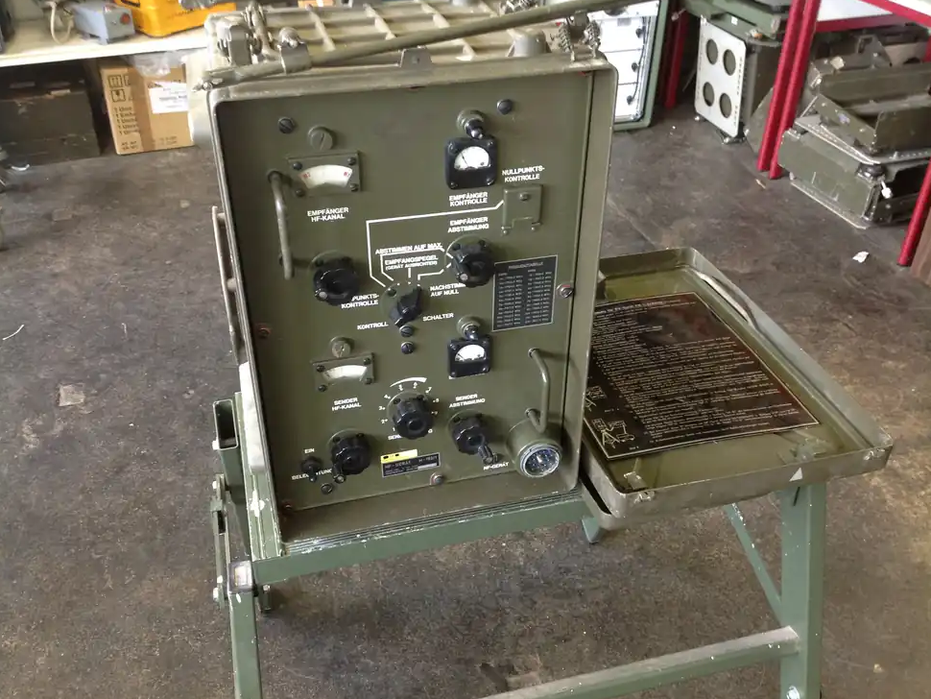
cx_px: 459
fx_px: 968
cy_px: 346
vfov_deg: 39.7
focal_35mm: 36
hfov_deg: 51.3
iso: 100
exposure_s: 1/15
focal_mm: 4.28
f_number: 2.4
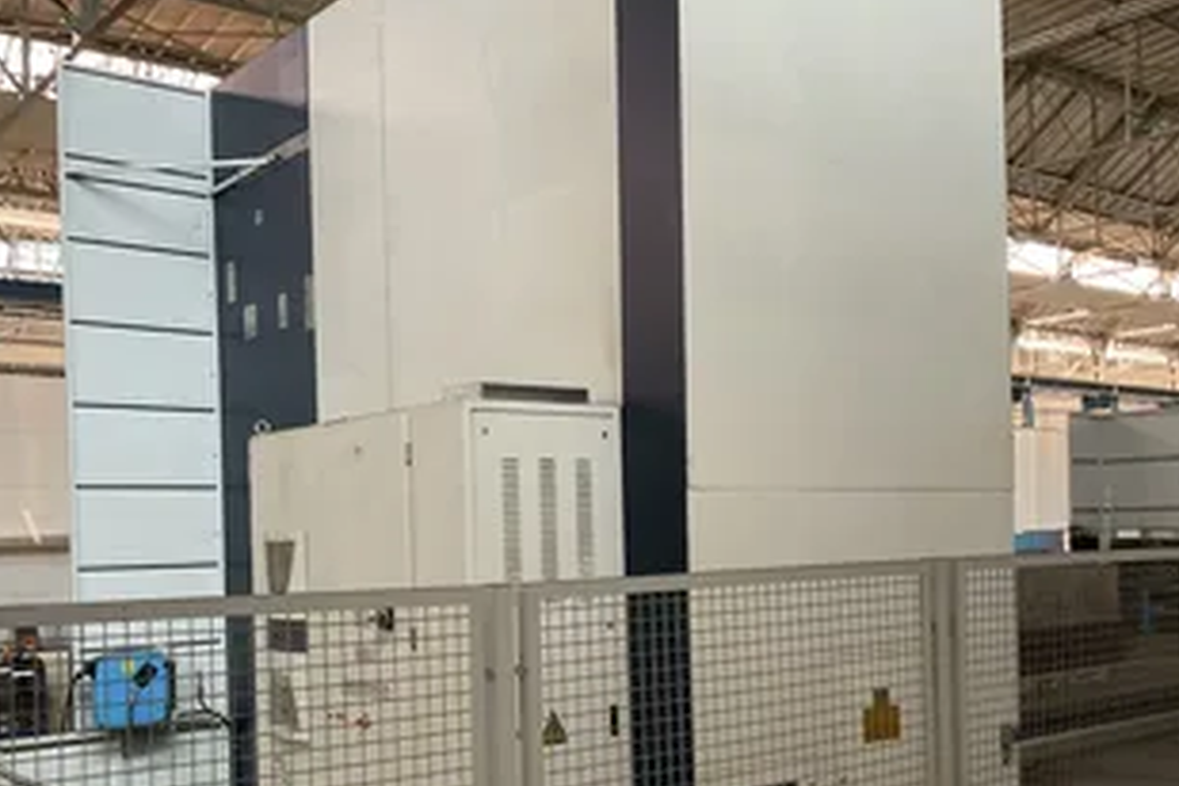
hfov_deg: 49.0
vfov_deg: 33.8
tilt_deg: -1.0
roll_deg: +0.6
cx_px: 431
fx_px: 1277
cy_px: 538
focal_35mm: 39
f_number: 1.8
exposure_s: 1/60
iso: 100
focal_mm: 3
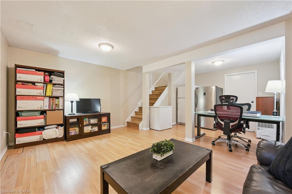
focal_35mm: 14
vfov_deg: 81.2
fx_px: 114
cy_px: 97
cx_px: 146
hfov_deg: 104.3
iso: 200
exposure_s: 1/4
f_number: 8
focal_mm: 14
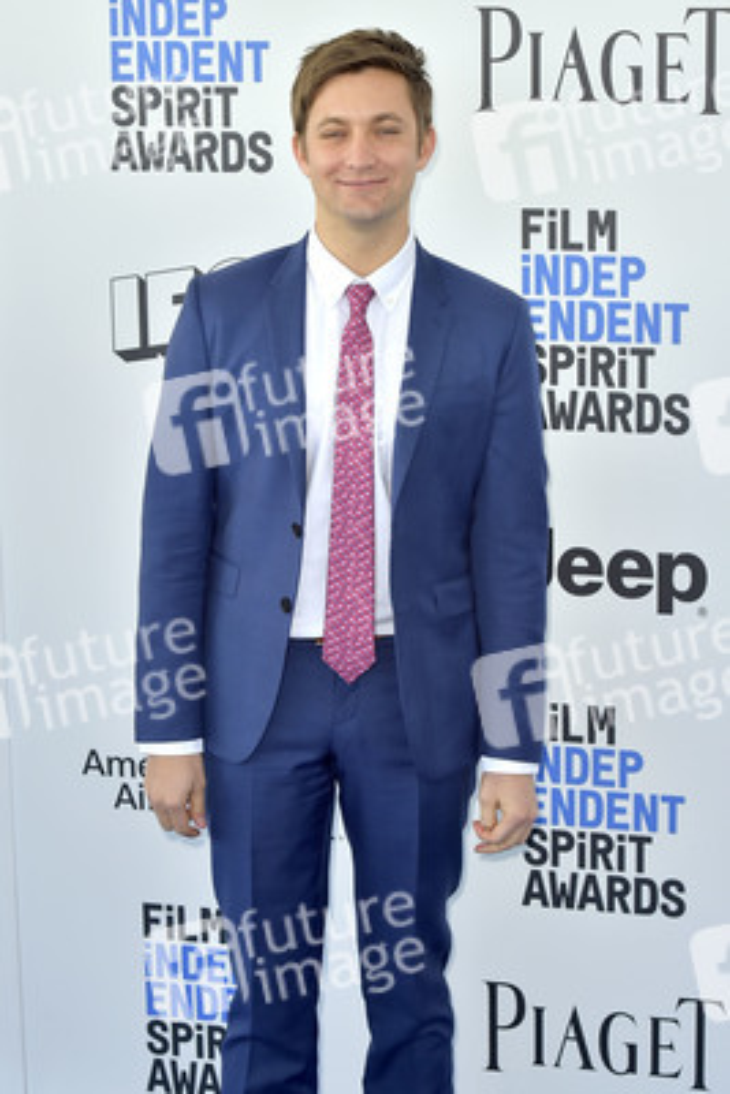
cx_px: 365
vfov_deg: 28.8
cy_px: 547
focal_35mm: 70
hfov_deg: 19.5
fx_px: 2127
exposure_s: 1/320
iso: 500
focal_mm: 70
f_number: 6.3
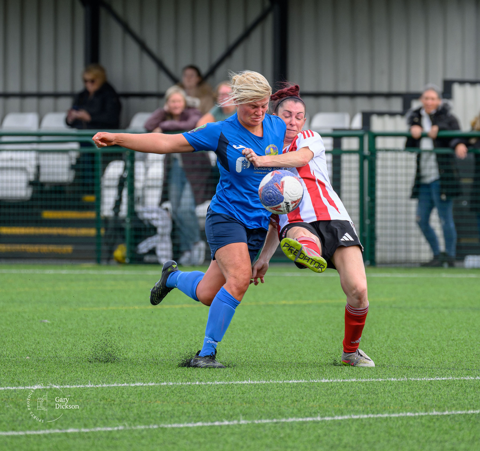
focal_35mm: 586
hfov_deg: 3.1
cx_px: 283
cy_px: 136
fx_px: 8923
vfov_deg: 2.9
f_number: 5.3
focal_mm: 280
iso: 1250
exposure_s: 1/2000
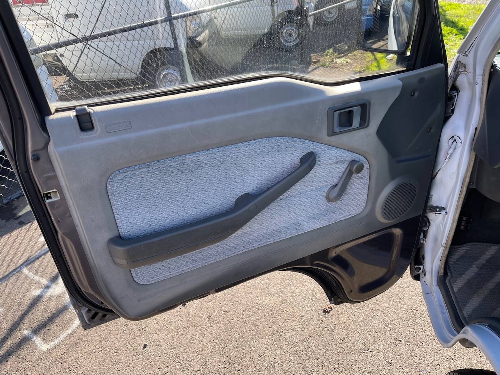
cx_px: 250
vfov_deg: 54.9
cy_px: 188
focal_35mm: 25
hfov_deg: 69.4
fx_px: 361
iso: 32
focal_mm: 5.1
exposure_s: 1/391
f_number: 1.6
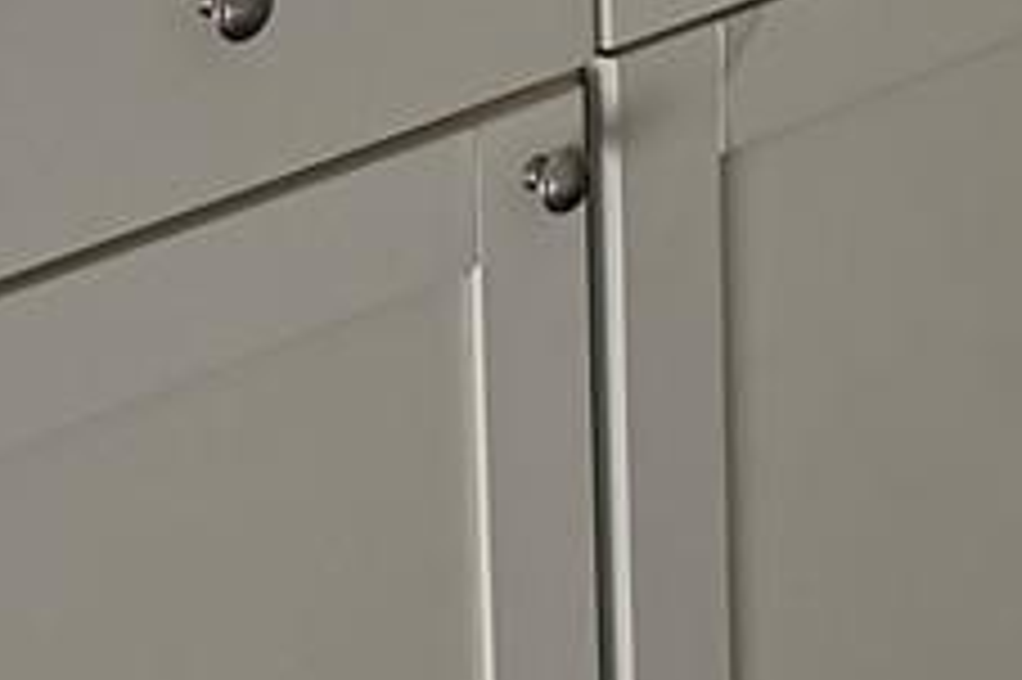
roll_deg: -1.0
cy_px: -869
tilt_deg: -6.9
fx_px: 4993
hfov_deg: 11.0
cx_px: 1792
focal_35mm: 176
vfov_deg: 7.4
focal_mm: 6.76
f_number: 1.78
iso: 125
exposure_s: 1/135
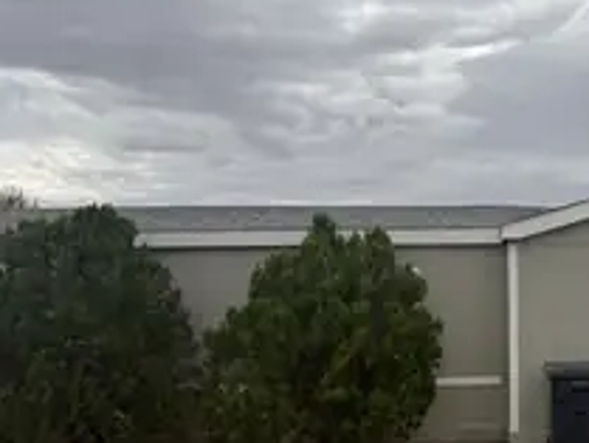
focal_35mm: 46
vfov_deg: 31.3
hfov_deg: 38.7
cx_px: 519
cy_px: 296
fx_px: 783
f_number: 1.78
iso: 80
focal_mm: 6.76
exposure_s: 1/6173
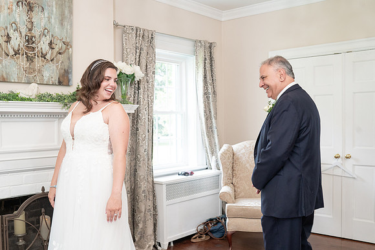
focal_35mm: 38
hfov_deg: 50.4
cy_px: 132
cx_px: 174
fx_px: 399
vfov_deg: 34.8
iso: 2000
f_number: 5.6
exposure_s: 1/200
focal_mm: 35
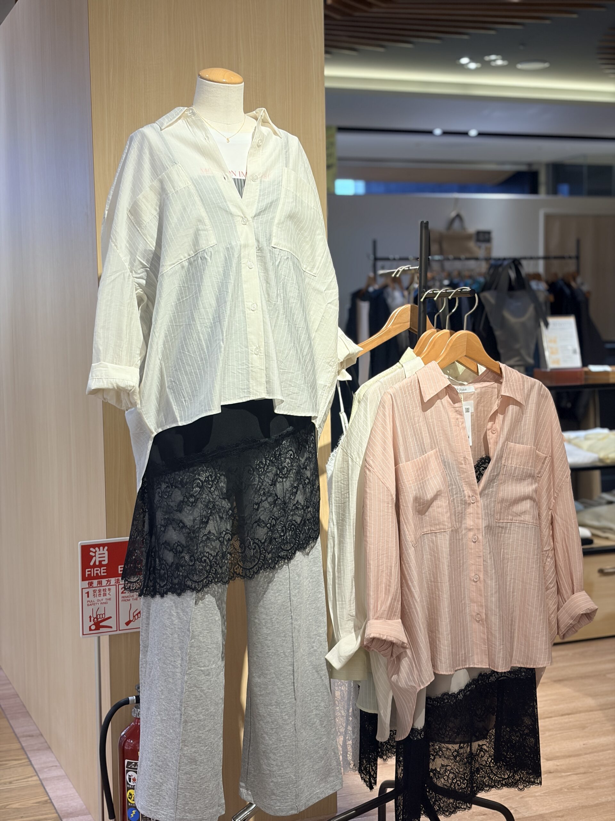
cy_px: 410
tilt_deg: -3.5
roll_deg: +1.5
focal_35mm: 52
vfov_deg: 36.8
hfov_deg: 28.0
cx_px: 308
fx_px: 1232
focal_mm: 5.96
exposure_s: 1/60
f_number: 1.6
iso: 80
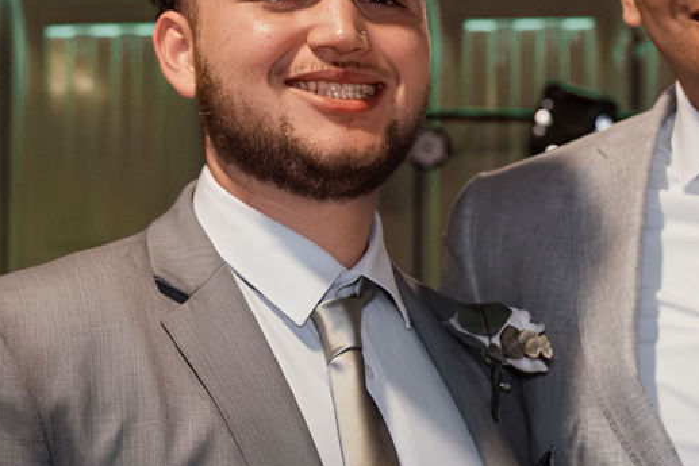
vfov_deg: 14.2
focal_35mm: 96
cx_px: 707
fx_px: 1864
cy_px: 352
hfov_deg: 20.5
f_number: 4
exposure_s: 1/160
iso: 10000
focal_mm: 31
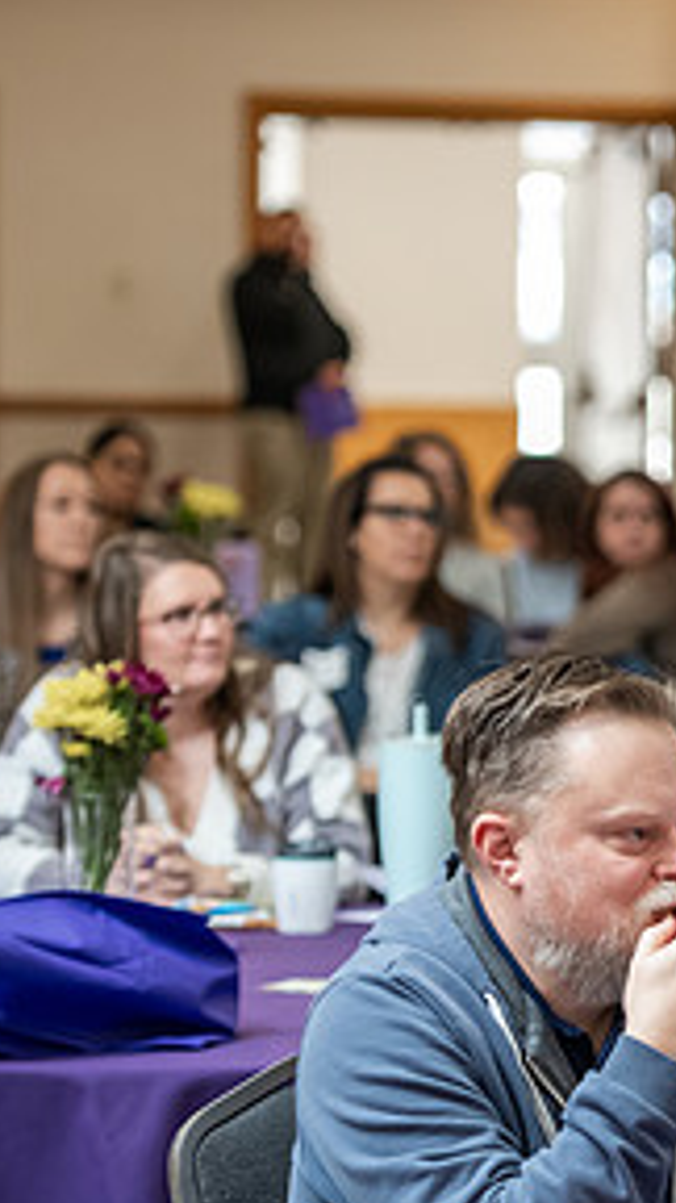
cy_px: 800
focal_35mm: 215
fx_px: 6851
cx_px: 1010
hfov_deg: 5.6
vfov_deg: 10.0
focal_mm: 102
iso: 2000
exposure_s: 1/160
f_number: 3.2
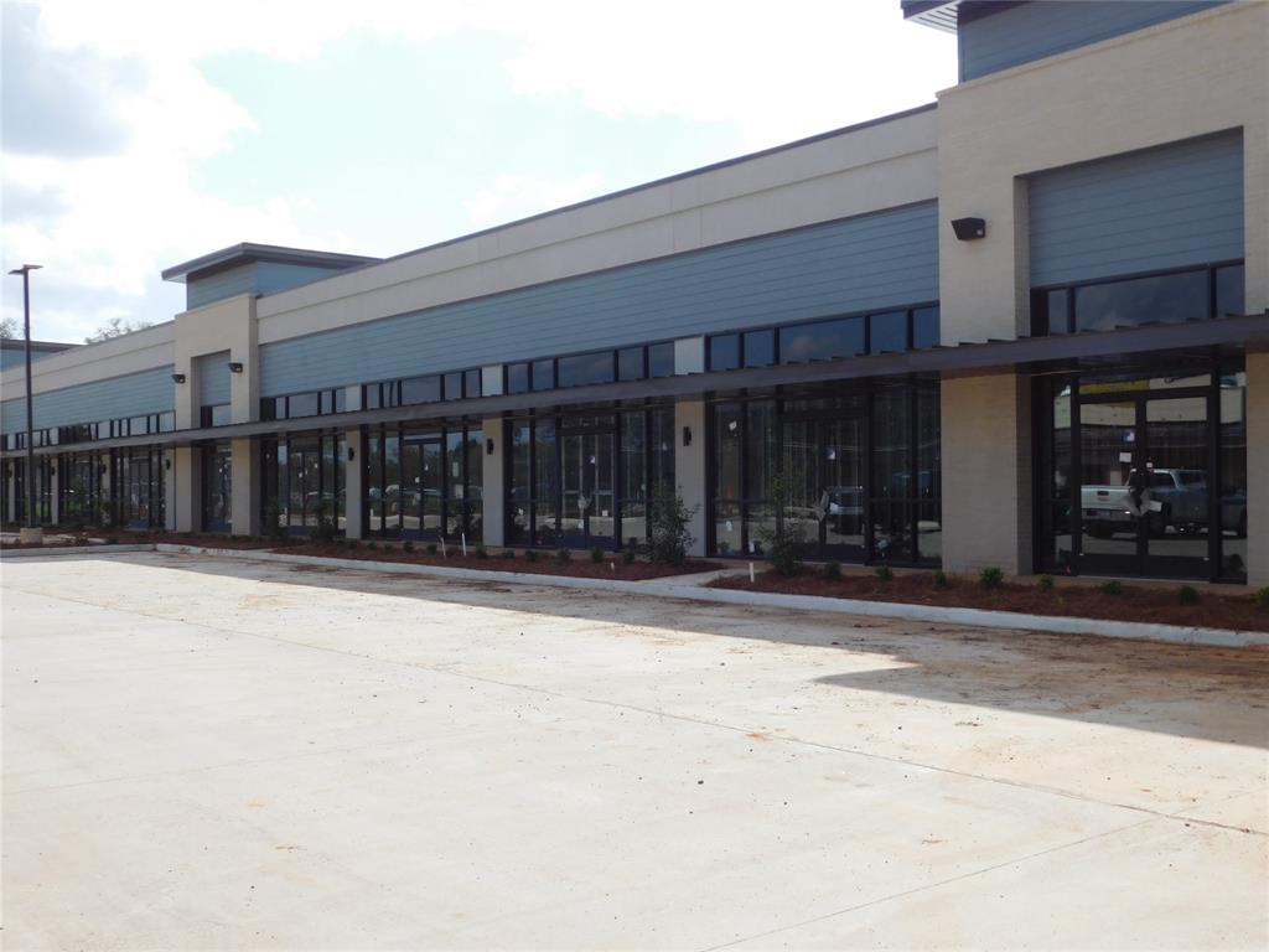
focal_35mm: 40
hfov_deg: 46.8
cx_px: 634
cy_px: 476
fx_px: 1466
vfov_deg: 36.0
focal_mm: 7.1
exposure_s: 1/1250
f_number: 3.6
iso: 125
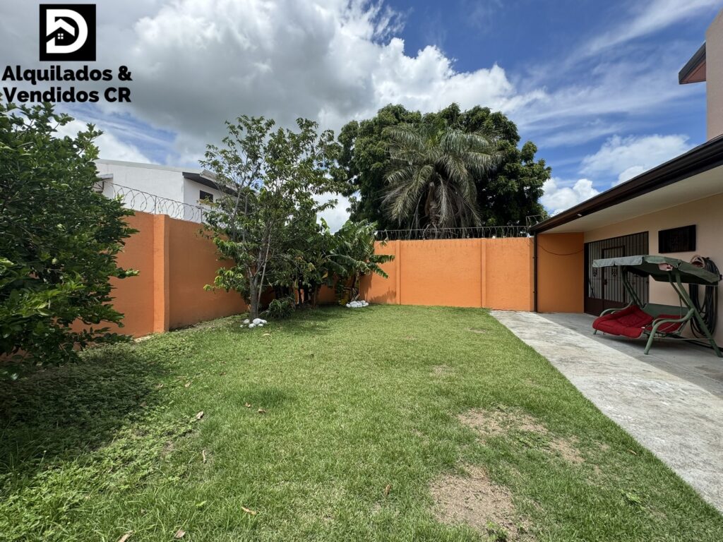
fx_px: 292
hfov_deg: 102.1
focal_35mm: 14
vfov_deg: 85.7
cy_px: 271
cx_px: 362
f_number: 2.2
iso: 50
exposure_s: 1/932
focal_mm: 2.22
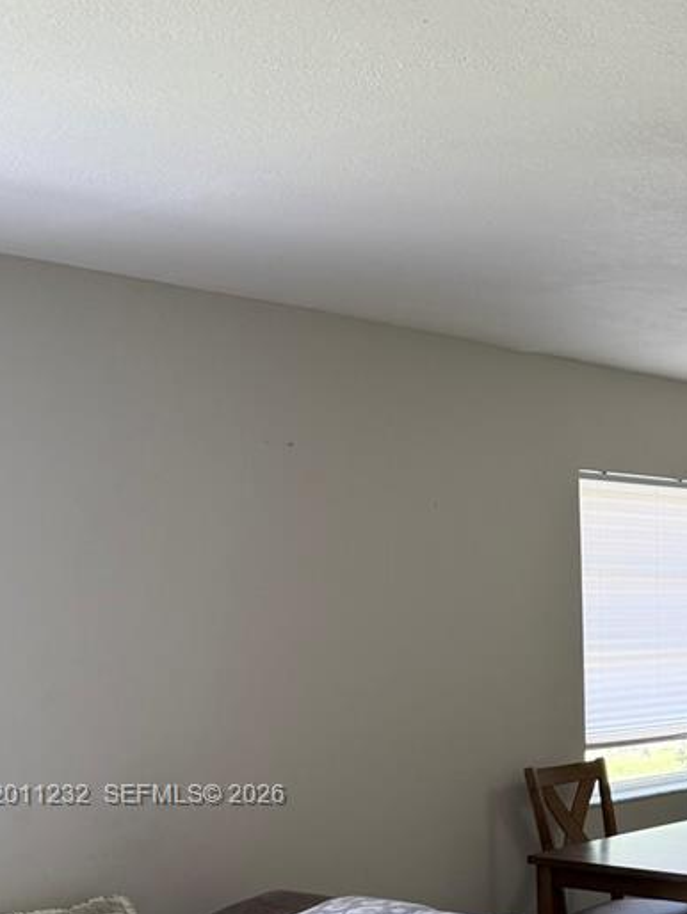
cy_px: 797
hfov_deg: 24.4
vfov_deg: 32.8
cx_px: 756
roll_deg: -0.2
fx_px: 1481
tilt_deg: -6.9
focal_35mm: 56
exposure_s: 1/142
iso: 125
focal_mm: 6.76
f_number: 1.78
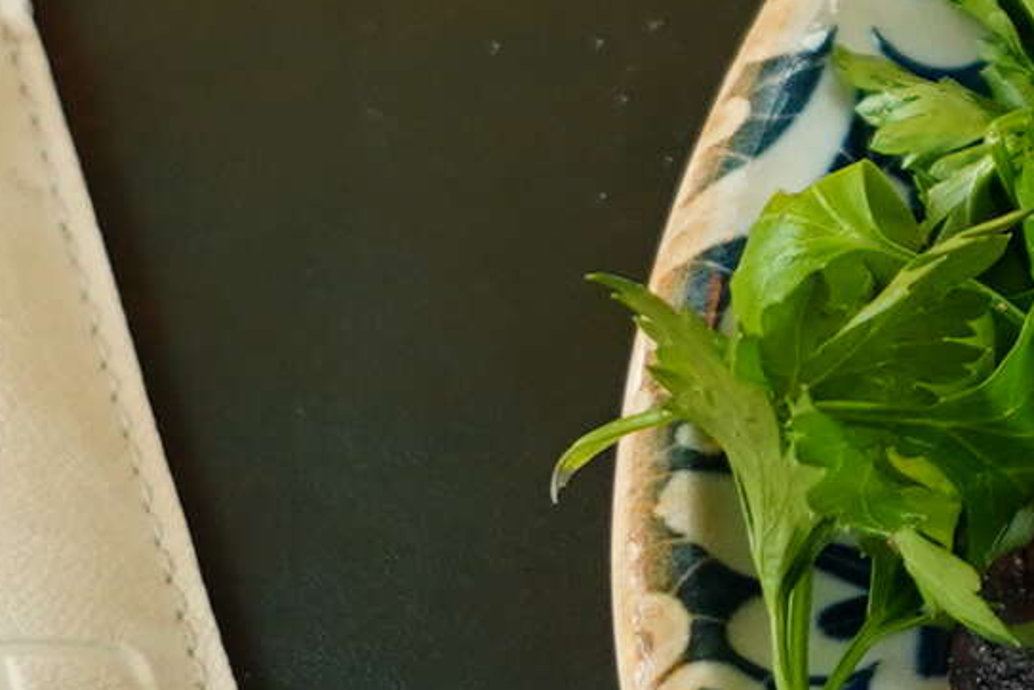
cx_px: 2401
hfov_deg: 9.3
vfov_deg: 6.9
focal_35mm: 199
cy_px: -97
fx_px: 5715
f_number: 4
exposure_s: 1/160
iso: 800
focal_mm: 24
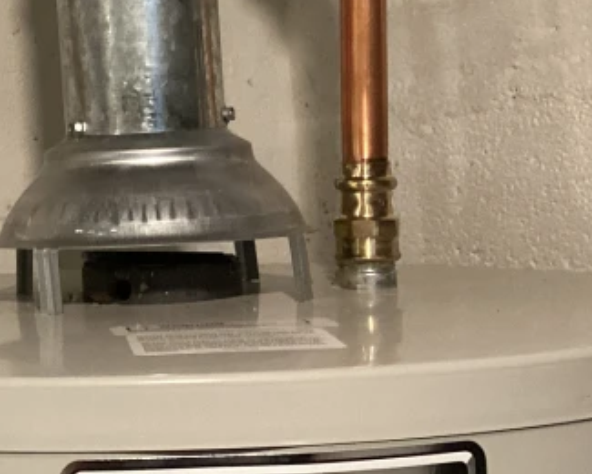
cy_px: 93
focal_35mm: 93
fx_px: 1629
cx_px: 44
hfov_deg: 20.1
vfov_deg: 16.4
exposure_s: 1/40
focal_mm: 3.3
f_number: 2.4
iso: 400
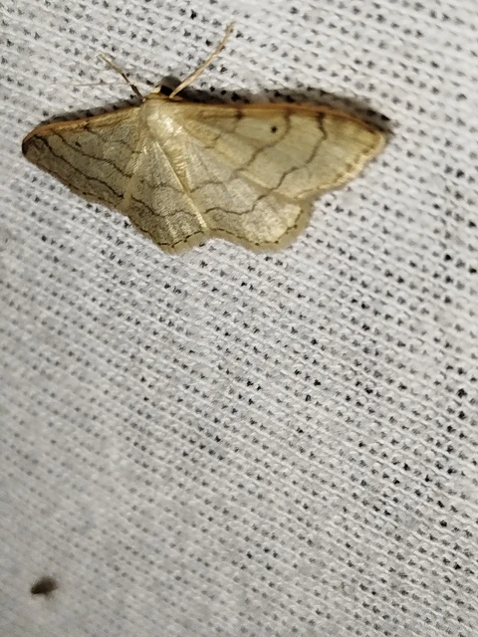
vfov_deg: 26.3
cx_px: 239
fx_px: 1362
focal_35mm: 74
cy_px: 318
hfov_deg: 19.9
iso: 100
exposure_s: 1/50
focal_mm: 5.31
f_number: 1.7
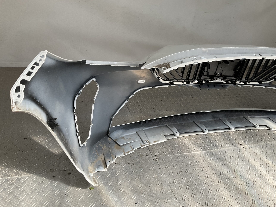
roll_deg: -11.7
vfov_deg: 48.2
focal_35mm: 29
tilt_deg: -27.5
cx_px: 138
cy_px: 104
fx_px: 231
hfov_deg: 61.7
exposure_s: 1/749
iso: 16
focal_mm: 3
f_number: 1.8
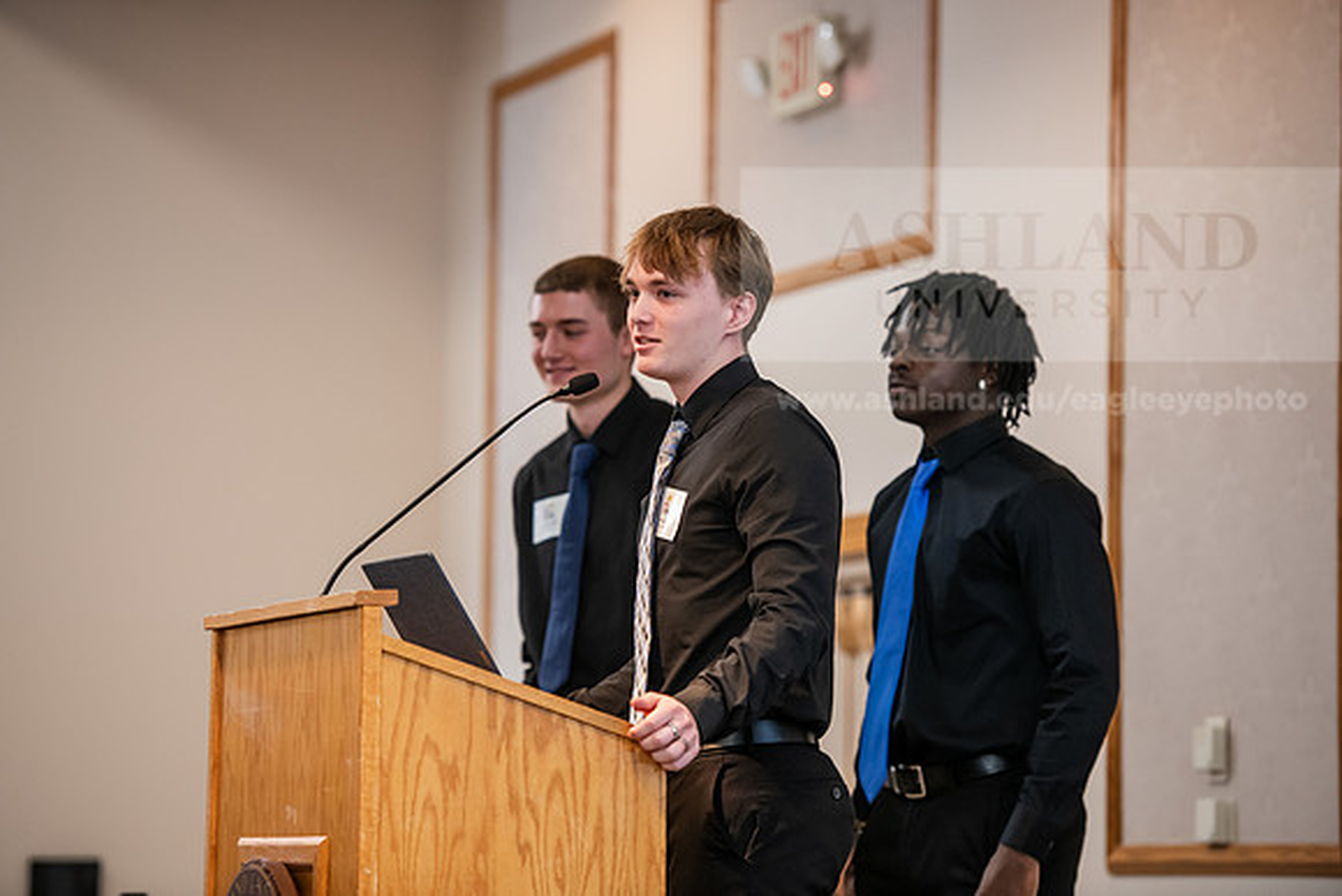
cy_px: 448
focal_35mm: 145
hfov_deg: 14.2
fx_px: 5406
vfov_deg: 9.5
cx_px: 671
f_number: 3.2
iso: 1600
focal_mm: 145
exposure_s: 1/200
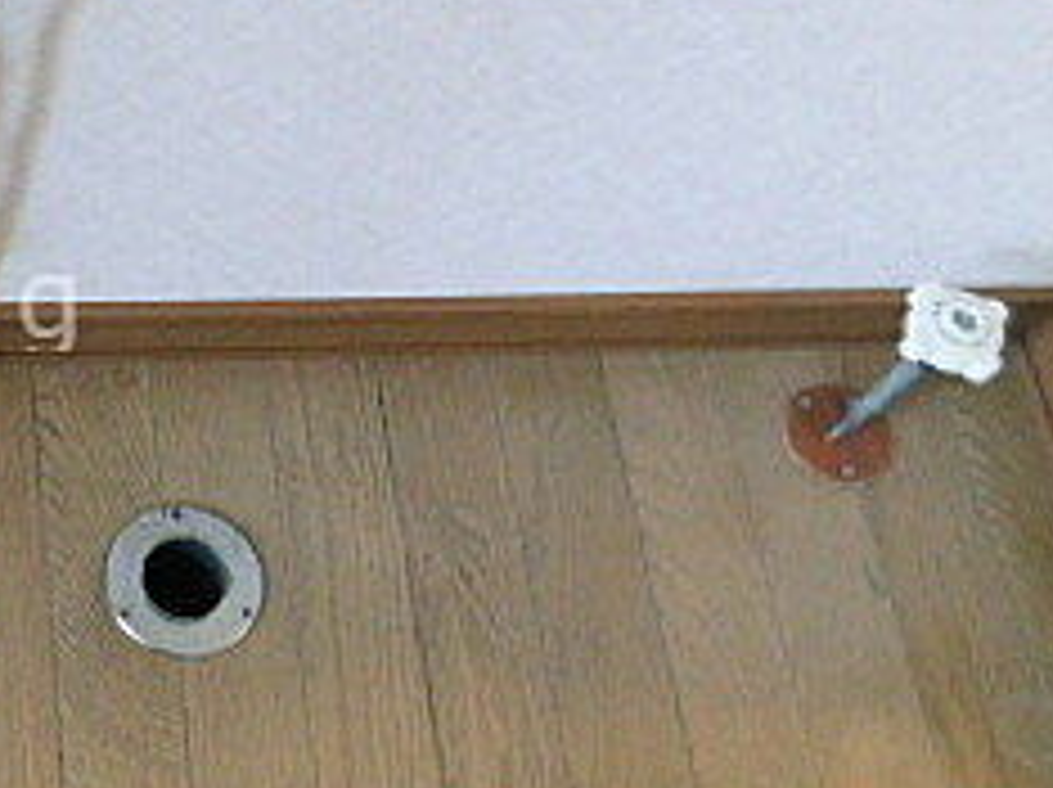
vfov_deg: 23.2
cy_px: 297
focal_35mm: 63
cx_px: -207
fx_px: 1914
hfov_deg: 27.2
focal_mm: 4
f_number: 3
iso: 400
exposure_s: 1/15
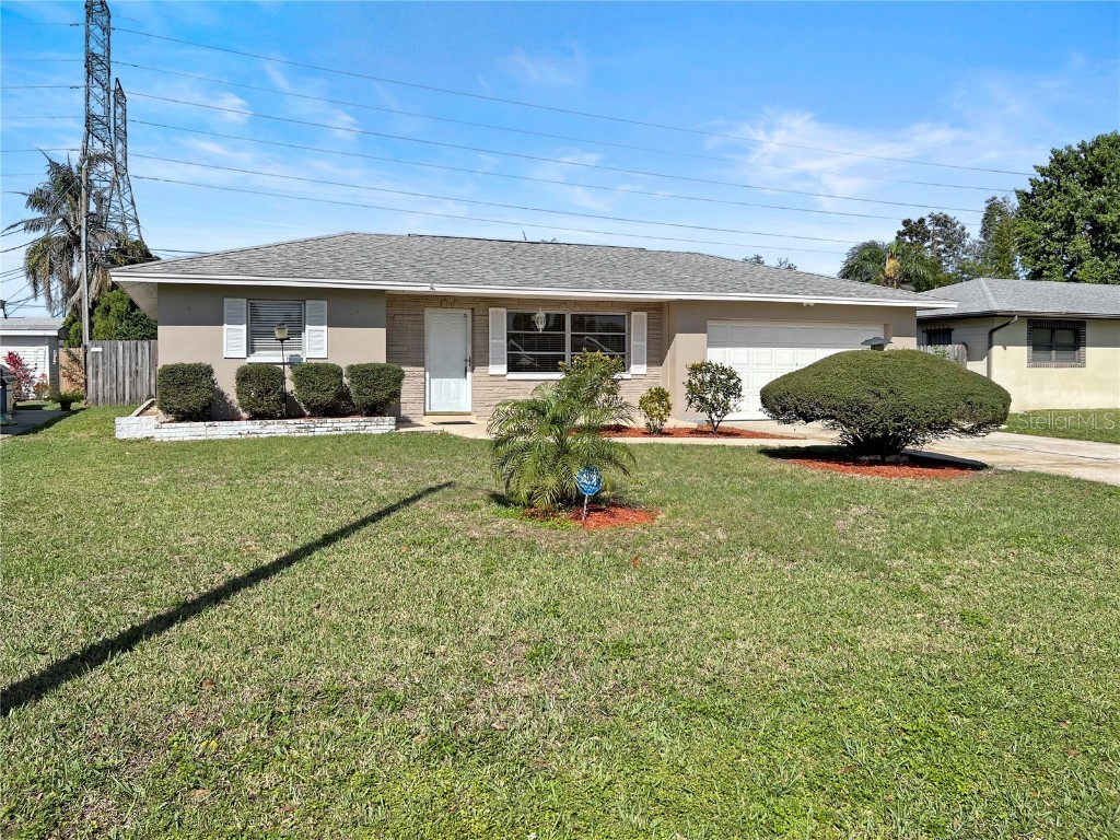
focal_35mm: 26
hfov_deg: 67.3
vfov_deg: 53.1
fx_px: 841
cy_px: 420
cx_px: 560
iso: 50
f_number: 1.5
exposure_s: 1/5600
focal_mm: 5.7
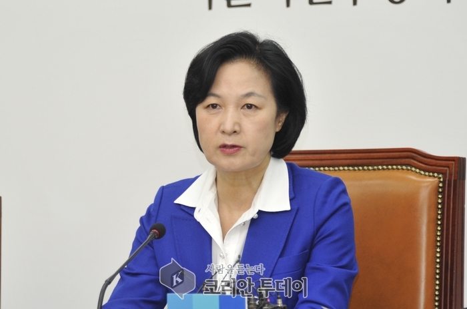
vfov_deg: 7.6
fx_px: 2331
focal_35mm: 180
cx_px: 234
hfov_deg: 11.4
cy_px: 154
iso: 800
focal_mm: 180
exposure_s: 1/60
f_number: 5.6
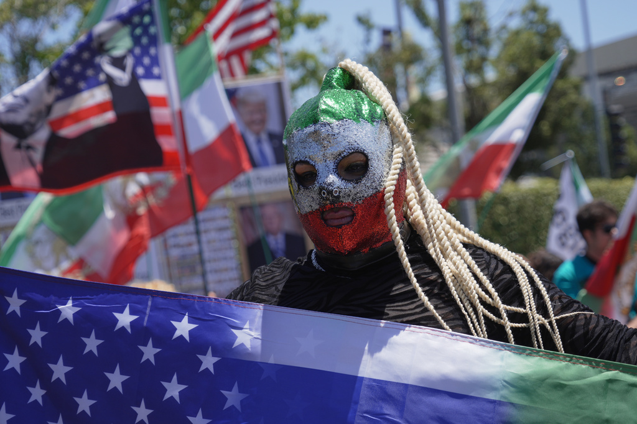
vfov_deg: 13.5
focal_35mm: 101
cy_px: 212
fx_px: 1786
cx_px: 318
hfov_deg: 20.2
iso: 125
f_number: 6.3
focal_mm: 101
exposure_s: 1/640
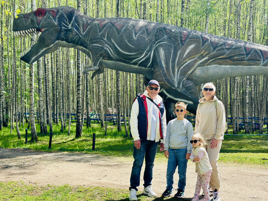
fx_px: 372
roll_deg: +0.0
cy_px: 100
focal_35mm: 48
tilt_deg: +1.2
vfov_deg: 30.3
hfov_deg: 39.7
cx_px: 134
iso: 80
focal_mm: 6.86
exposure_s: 1/1414
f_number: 1.78
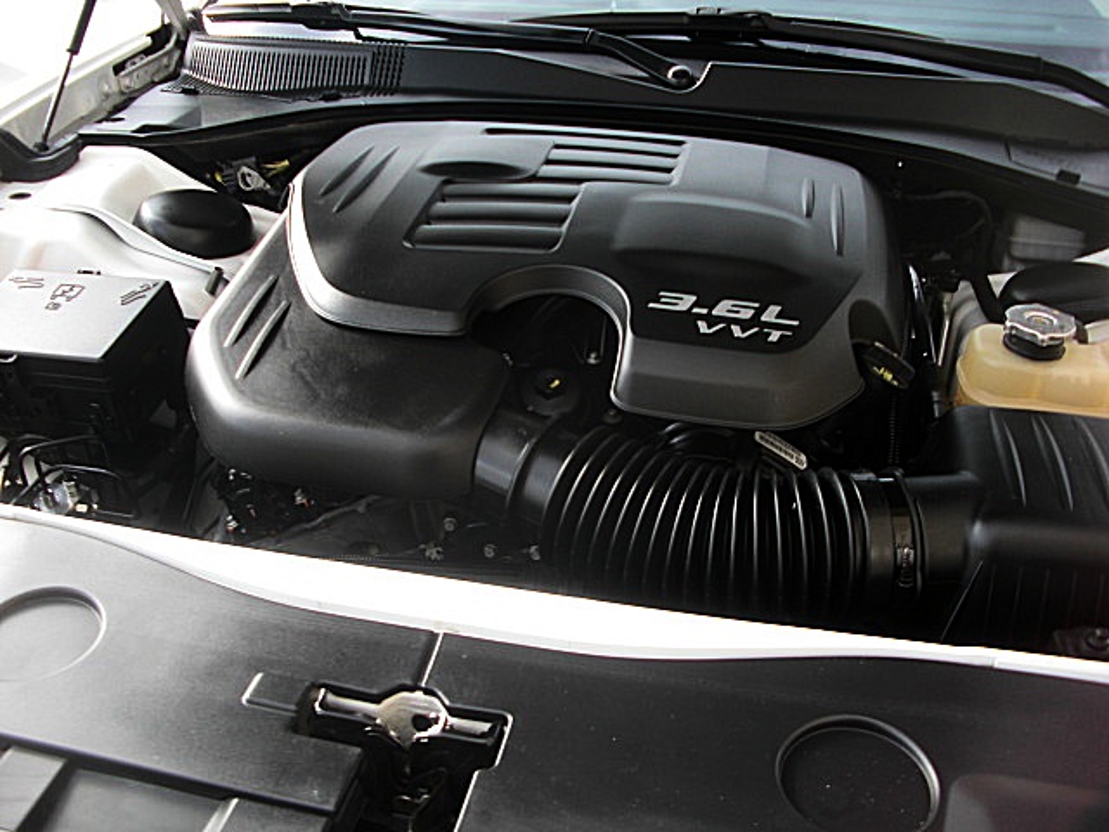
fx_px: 1153
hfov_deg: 51.4
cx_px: 554
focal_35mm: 36
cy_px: 416
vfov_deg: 39.7
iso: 50
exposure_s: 1/100
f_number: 2.8
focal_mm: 6.3
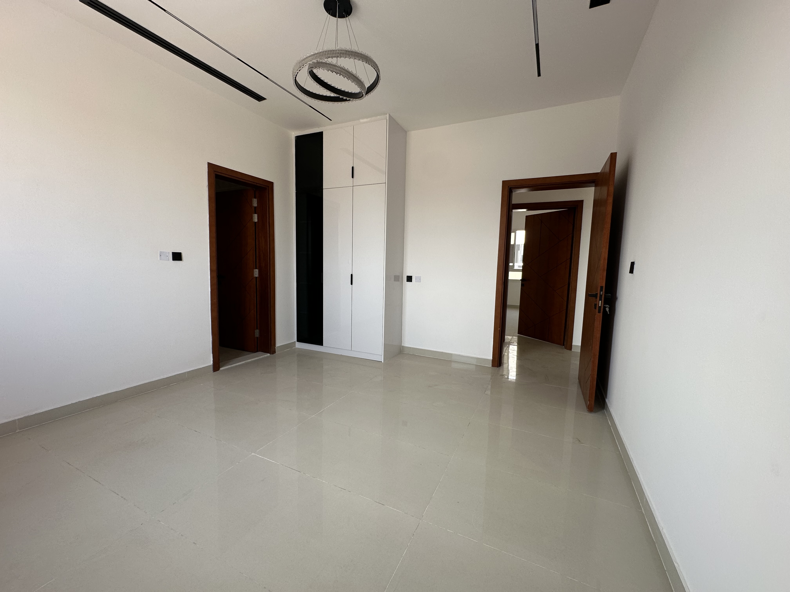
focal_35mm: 14
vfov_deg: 85.7
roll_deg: -1.0
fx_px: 320
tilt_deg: -5.7
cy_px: 296
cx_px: 395
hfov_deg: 102.1
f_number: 2.2
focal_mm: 2.22
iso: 64
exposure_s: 1/99
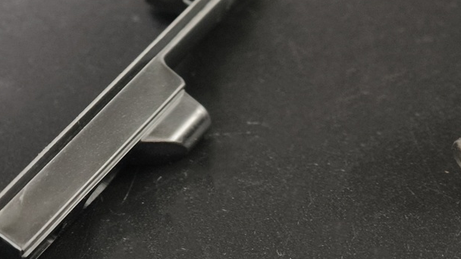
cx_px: 450
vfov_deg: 6.6
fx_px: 2237
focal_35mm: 183
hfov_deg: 11.7
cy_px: 116
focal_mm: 22.48
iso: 1495
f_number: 2.67
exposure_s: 1/17.1
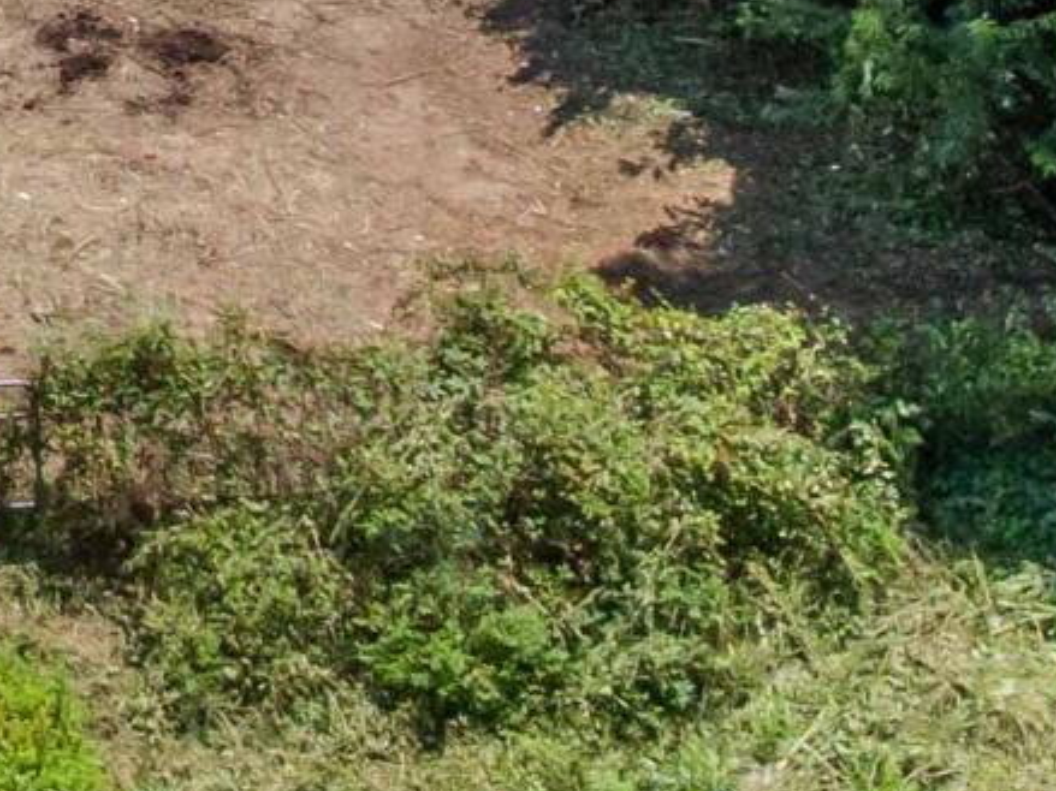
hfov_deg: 10.1
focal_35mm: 164
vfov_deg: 8.1
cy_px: -1301
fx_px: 5002
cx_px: -1660
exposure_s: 1/100
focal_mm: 12.29
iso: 120
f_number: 2.8
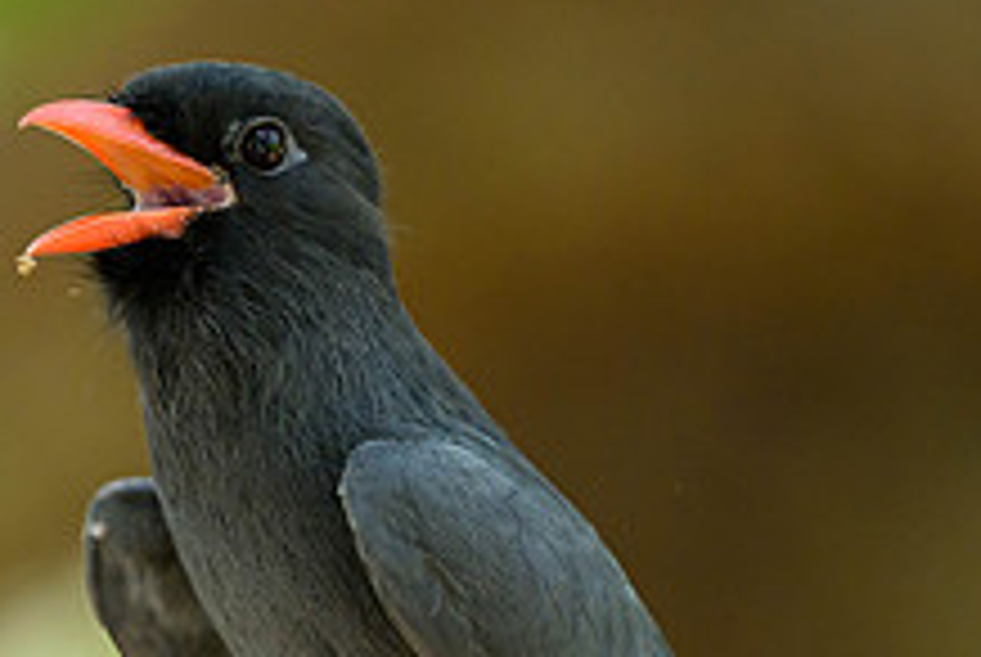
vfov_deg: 1.0
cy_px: 565
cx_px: -61
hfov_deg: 1.5
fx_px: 37219
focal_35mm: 1364
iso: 1800
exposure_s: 1/640
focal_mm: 400
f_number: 2.8
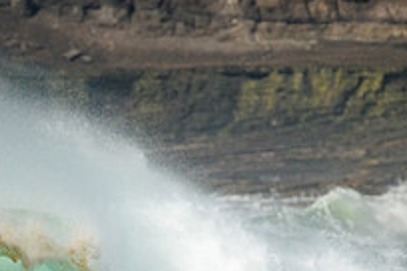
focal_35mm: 2273
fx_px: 25696
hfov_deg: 0.9
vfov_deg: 0.6
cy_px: 346
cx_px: -24
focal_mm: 800
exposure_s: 1/2500
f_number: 11
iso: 800
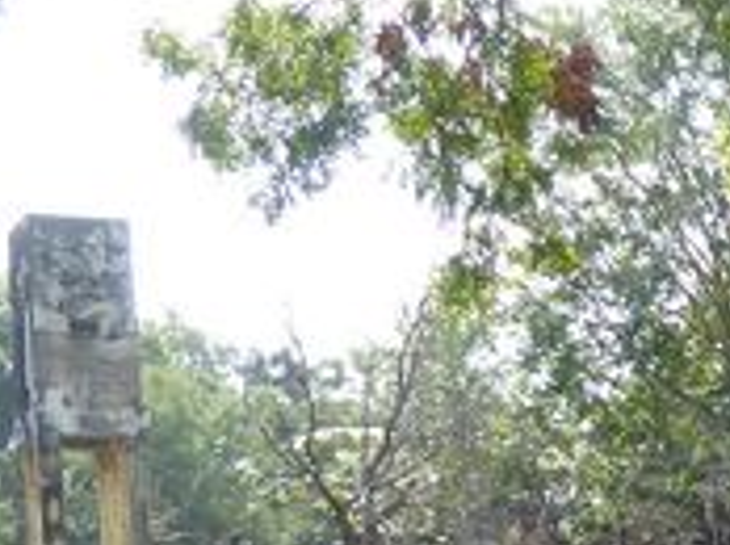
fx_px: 2422
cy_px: 755
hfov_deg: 15.0
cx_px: 1301
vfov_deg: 12.4
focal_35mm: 115
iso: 80
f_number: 3.3
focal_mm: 4.3
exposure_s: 1/250
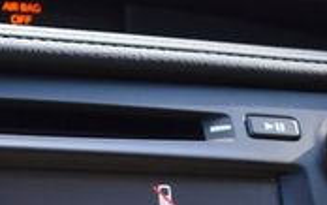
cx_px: -2
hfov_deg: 12.7
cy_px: 204
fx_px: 1452
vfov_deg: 8.0
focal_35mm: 163
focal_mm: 29
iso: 560
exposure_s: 1/250
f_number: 4.2
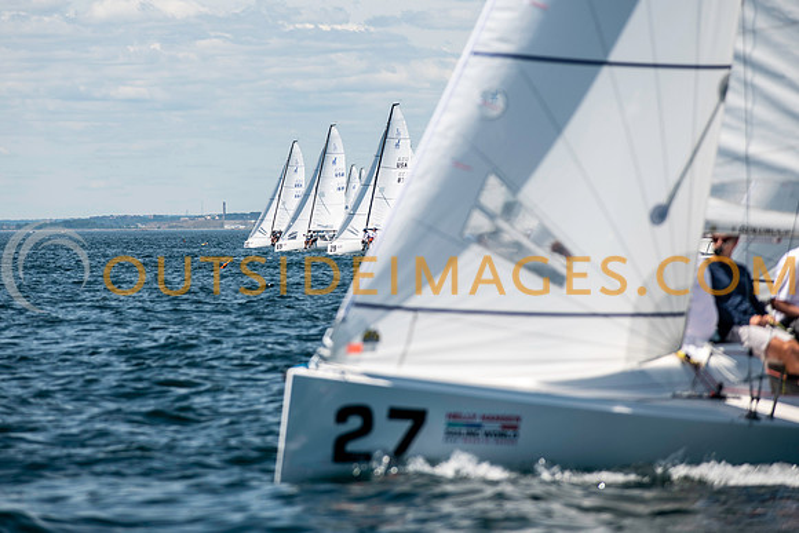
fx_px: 5491
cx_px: 318
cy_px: 212
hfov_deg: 8.3
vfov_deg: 5.6
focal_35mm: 247
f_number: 4.5
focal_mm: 200
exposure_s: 1/1600
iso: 160
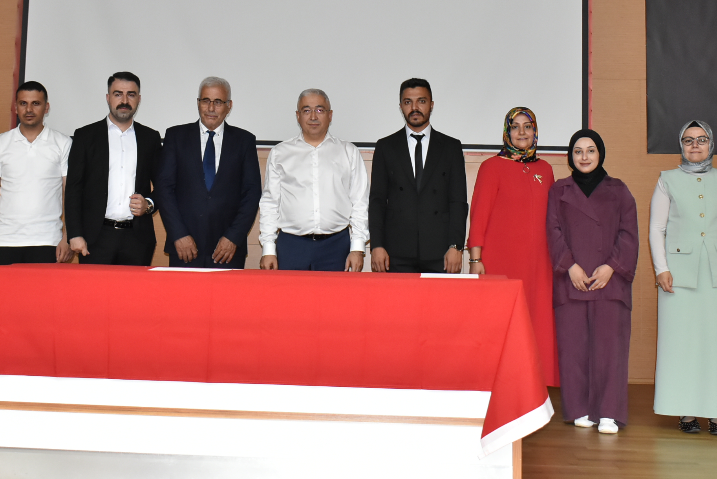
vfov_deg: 22.8
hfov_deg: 33.9
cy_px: 108
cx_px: 314
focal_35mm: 59
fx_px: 1176
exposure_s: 1/60
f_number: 5
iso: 1600
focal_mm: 24
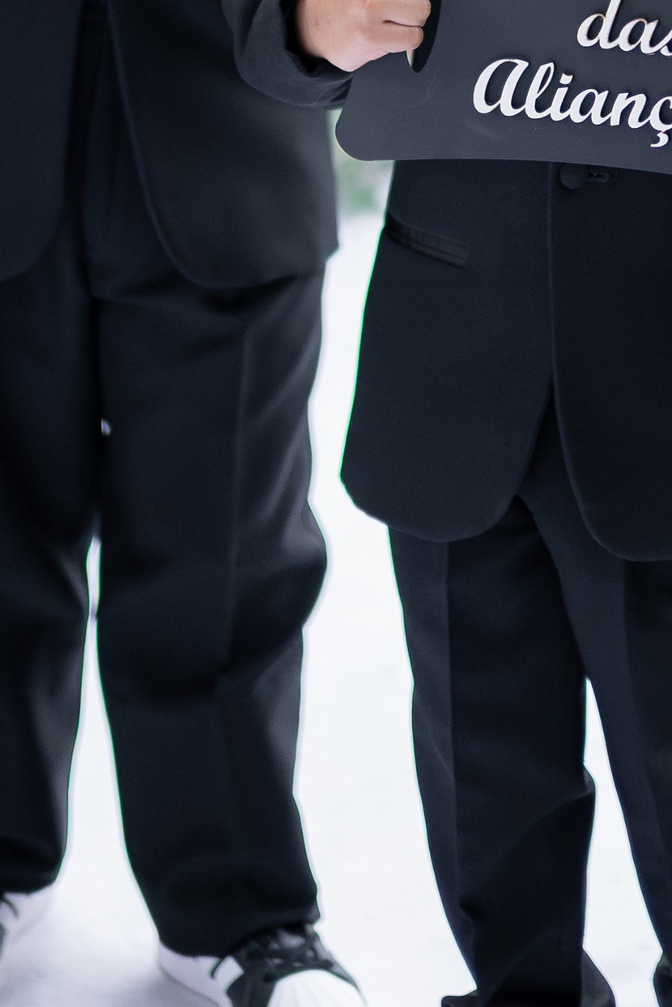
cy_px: -67
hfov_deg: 12.7
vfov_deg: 18.3
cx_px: 390
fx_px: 3022
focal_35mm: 108
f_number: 1.4
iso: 2500
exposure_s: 1/1000
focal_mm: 35
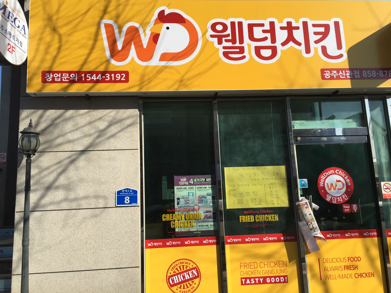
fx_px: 328
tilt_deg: +11.7
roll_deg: +1.3
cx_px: 196
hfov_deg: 61.7
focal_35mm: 29
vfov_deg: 48.2
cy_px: 146
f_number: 2.2
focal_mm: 4.15
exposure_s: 1/1799
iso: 32
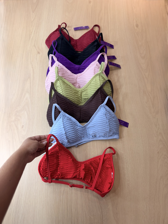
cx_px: 84
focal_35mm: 24
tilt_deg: -71.7
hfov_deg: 56.8
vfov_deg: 71.6
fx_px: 155
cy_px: 112
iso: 64
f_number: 1.78
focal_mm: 6.76
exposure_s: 1/120
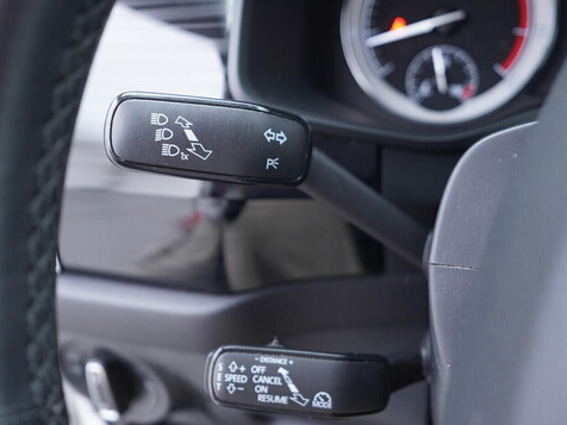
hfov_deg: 46.8
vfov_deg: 36.0
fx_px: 655
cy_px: 215
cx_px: 285
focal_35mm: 40
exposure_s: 1/40
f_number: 2.8
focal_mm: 24
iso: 400
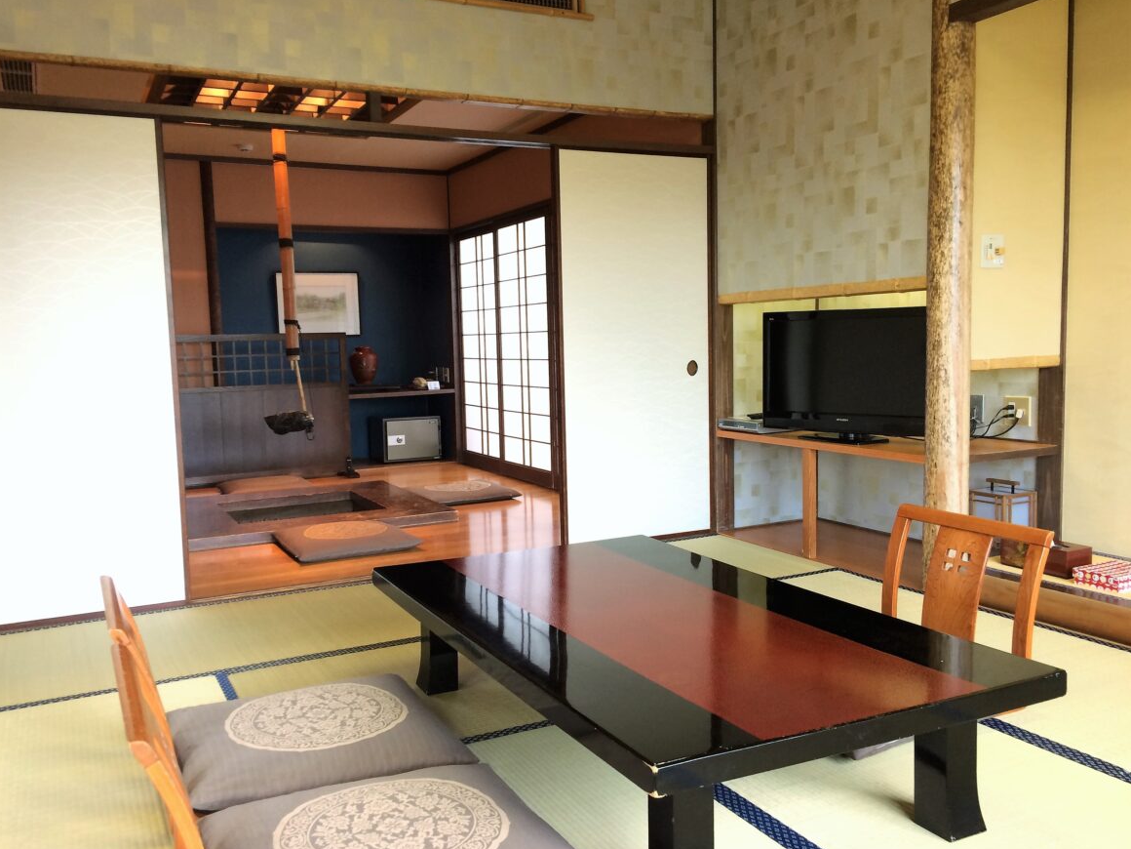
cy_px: 433
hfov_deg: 60.0
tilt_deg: -5.1
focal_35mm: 30
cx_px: 548
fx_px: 980
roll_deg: +1.5
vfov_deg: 46.8
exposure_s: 1/30
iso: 80
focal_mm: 4.15
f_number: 2.2
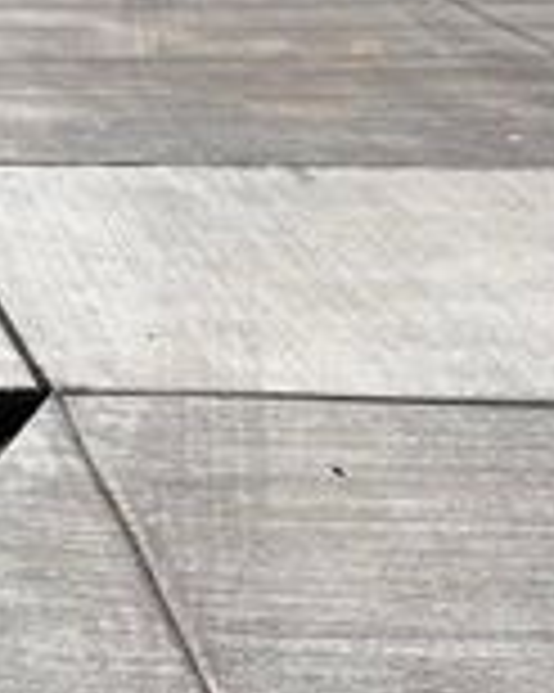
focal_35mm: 110
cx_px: -324
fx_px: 2257
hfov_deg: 13.1
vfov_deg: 16.4
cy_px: -232
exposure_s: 1/6993
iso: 50
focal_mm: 5.7
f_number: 1.5
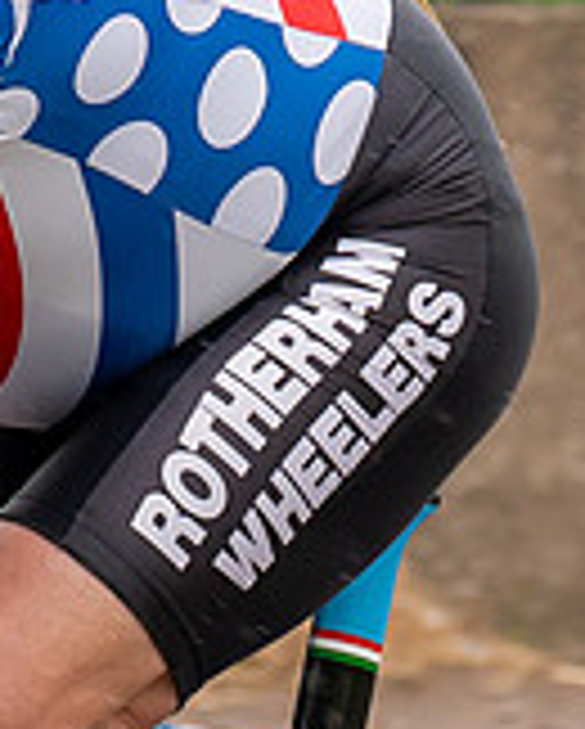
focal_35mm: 681
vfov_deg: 2.8
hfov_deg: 2.3
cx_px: -763
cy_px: 298
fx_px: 14711
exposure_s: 1/1000
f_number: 3.5
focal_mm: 70
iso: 320
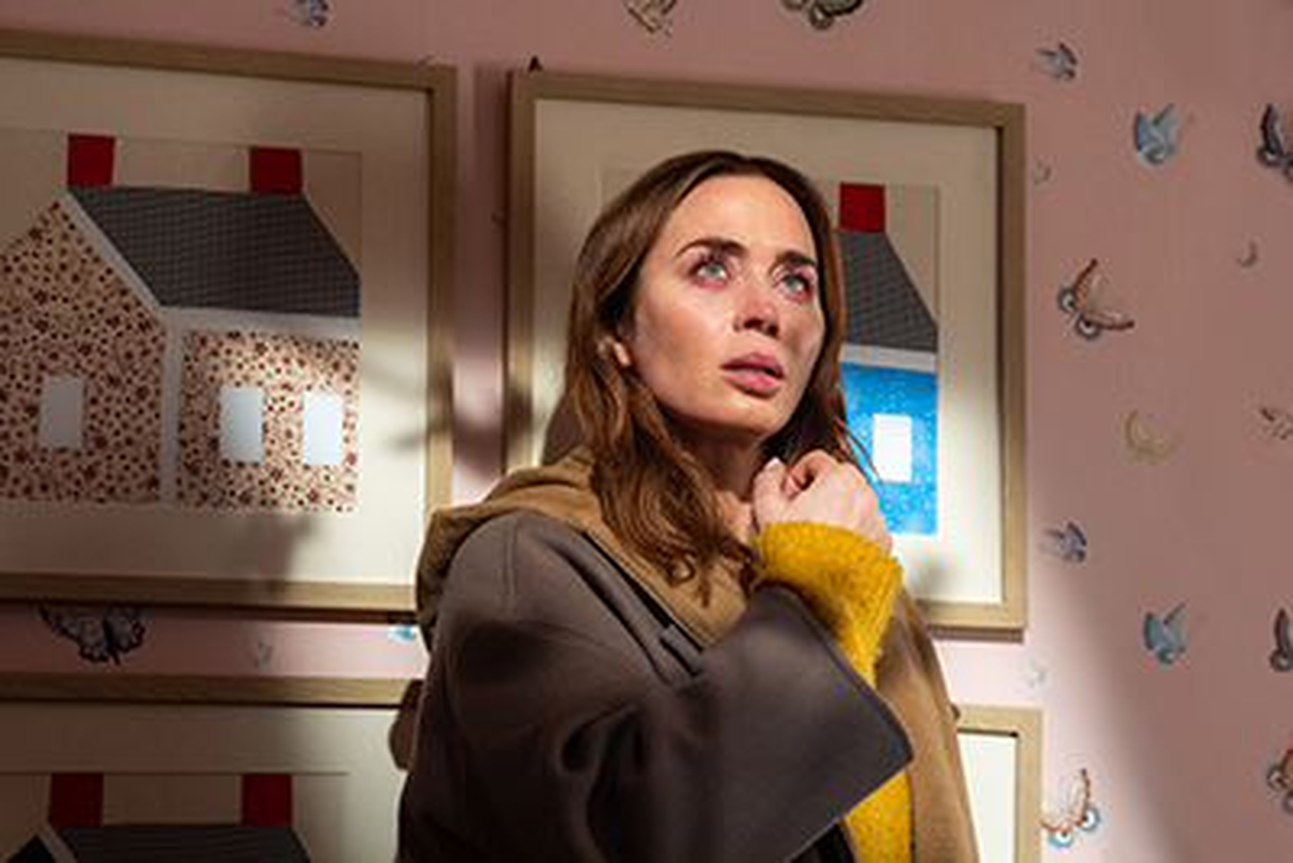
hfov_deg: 21.0
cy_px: 432
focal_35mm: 97
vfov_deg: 14.1
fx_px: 3485
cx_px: 646
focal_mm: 97
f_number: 5
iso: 2500
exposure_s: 1/250
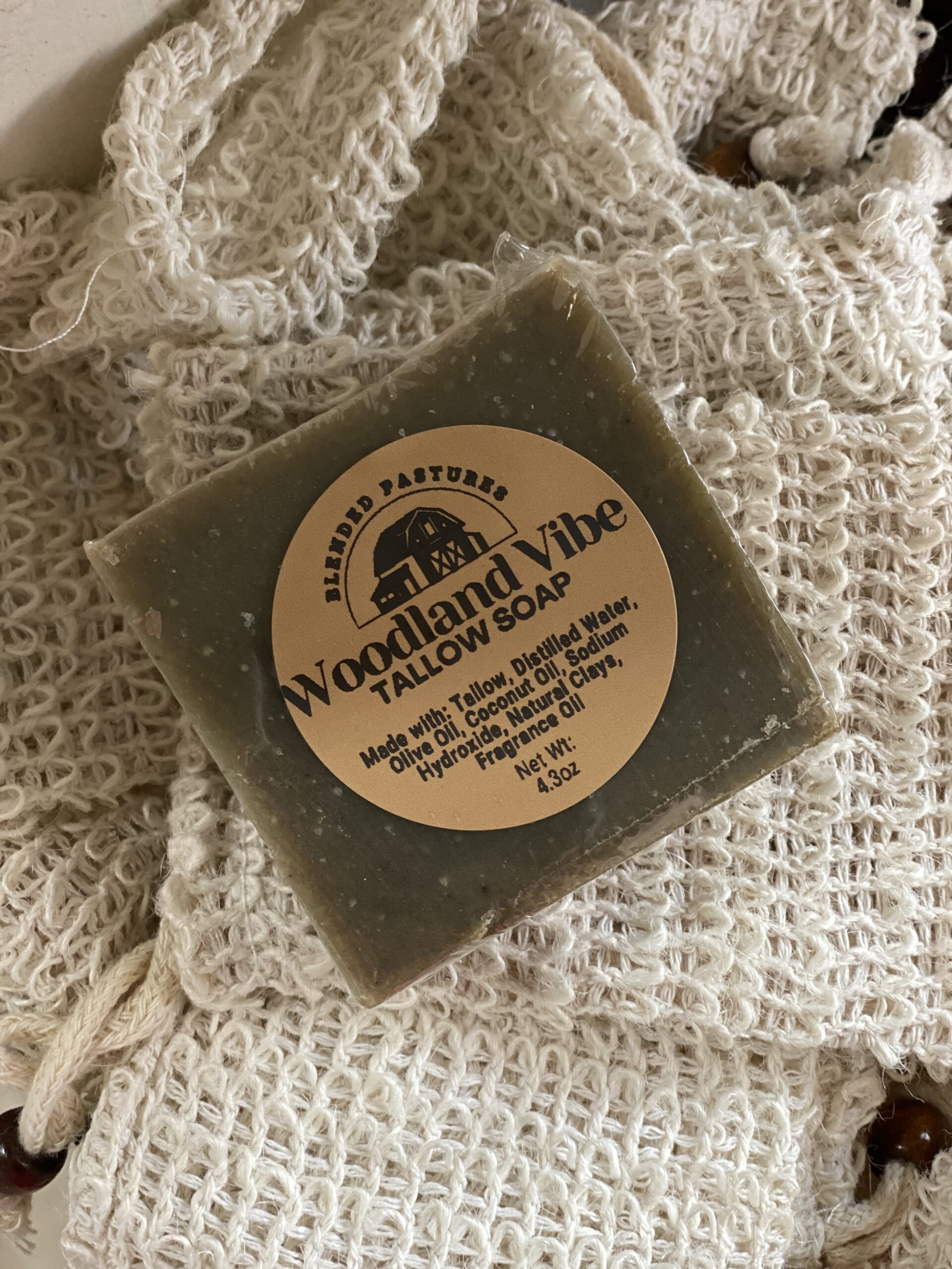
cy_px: 634
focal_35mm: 52
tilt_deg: -74.6
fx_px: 1907
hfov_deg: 28.0
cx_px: 476
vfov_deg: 36.8
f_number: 2
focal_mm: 6
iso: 200
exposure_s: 1/40
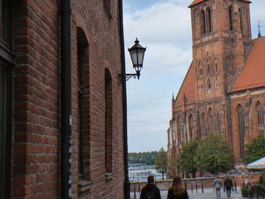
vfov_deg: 9.9
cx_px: 176
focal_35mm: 150
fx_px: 1149
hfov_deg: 13.1
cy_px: 75
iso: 320
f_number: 8
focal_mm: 105
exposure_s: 1/320
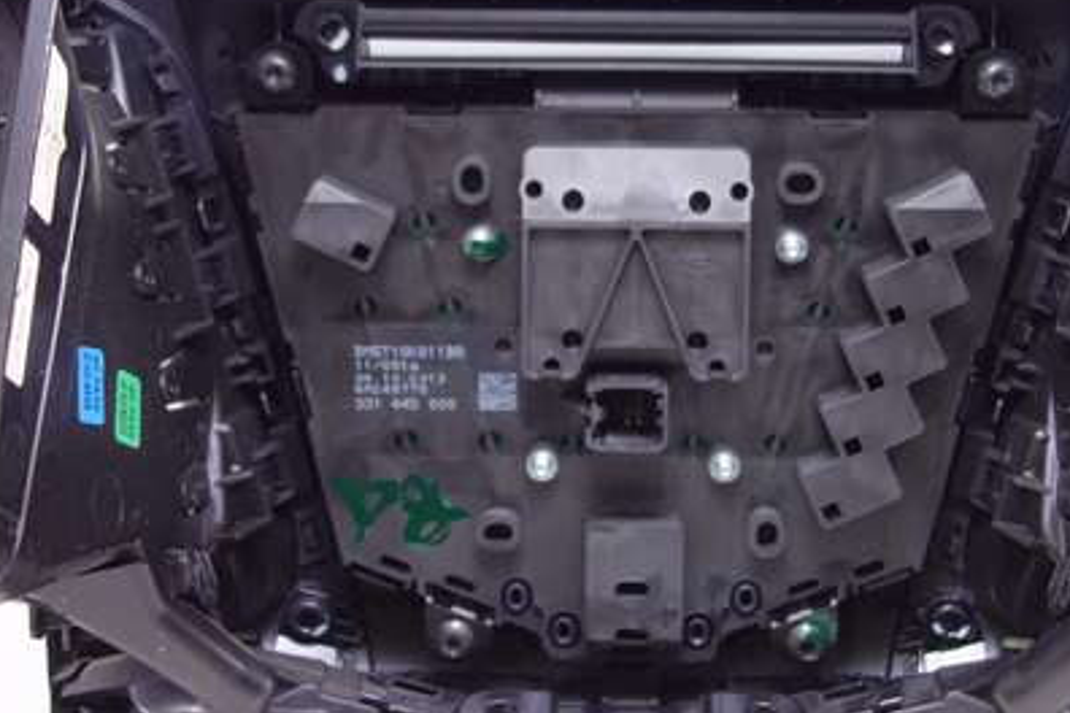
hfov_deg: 34.4
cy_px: 136
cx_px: 608
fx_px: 1724
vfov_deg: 23.0
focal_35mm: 58
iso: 125
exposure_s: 1/40
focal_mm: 10.4
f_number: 1.8
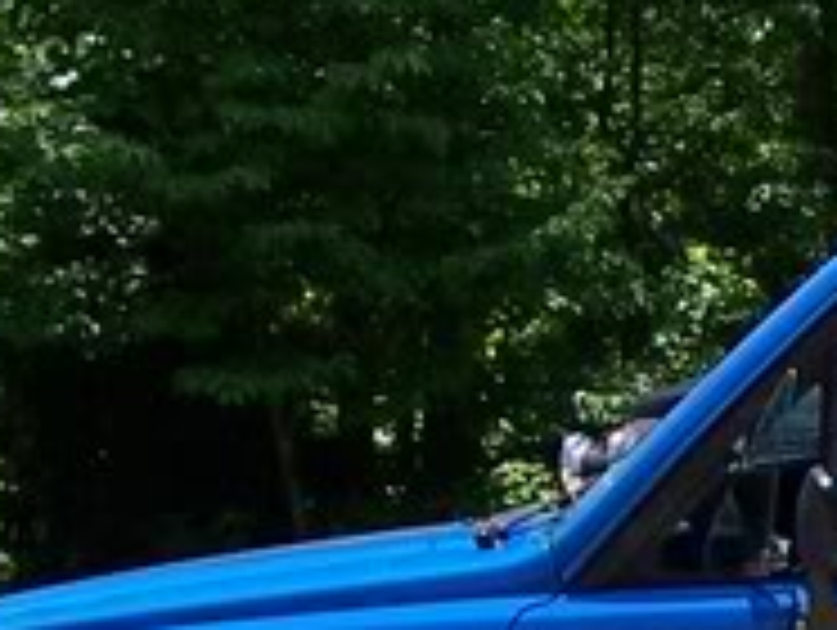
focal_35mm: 146
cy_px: 1035
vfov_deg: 9.8
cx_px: 1444
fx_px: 3535
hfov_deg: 12.5
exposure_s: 1/250
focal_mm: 5.6
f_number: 5.6
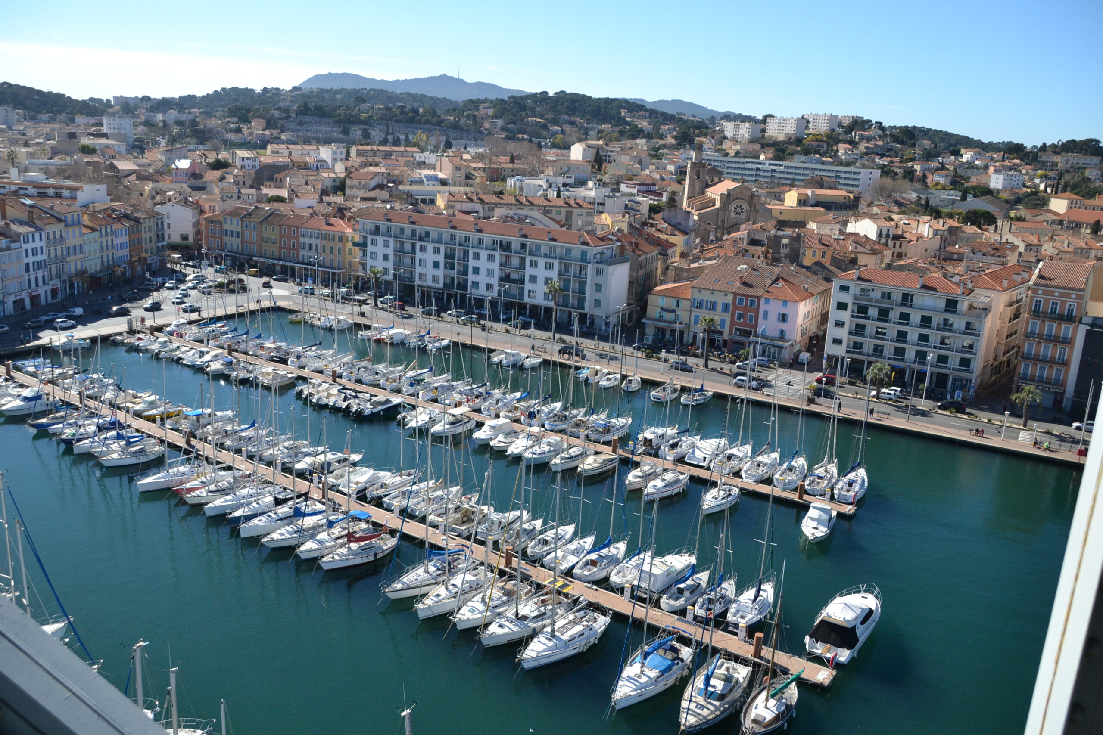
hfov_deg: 61.9
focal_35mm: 30
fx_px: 919
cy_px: 368
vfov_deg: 43.6
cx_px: 552
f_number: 5
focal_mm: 20
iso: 400
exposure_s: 1/1600
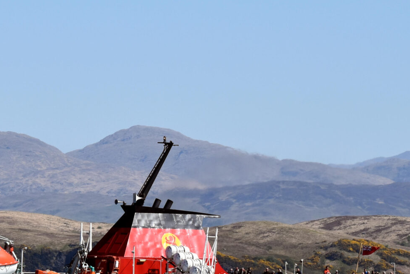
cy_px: 302
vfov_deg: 3.2
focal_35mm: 434
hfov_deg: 4.7
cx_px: 53
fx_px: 4943
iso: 200
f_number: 11
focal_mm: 110
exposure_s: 1/500
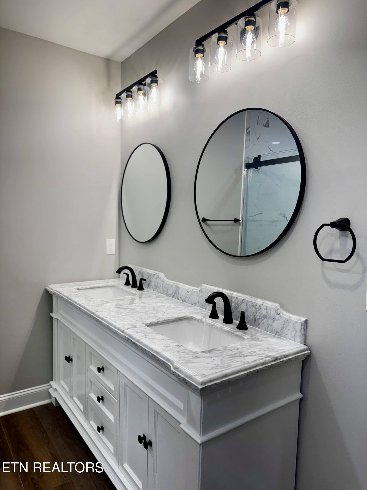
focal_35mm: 24
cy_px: 245
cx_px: 184
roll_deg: -1.4
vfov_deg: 71.6
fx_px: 339
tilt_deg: -5.4
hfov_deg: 56.8
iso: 80
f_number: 1.78
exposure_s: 1/263
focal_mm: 6.76
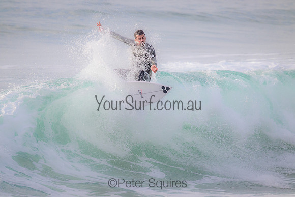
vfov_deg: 1.9
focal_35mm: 720
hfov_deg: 2.9
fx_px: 5901
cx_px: 148
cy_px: 98
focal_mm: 720
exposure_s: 1/1600
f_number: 11
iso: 1800
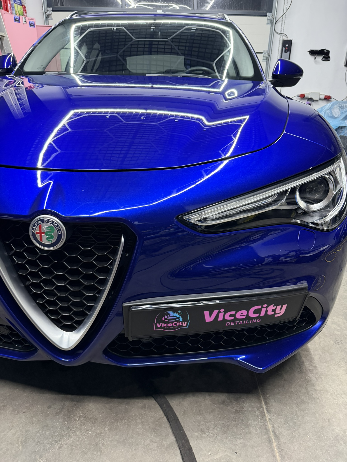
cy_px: 231
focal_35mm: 24
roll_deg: -2.4
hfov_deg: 56.8
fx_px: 321
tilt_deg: -23.6
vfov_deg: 71.6
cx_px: 174
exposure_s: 1/33
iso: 640
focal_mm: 6.76
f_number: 1.78
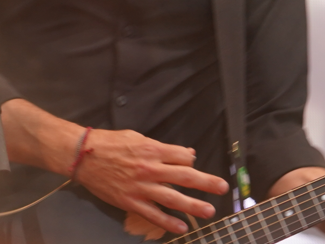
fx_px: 4696
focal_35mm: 500
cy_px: -1
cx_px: 297
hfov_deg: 4.0
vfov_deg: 3.0
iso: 640
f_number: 4
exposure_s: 1/125
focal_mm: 105
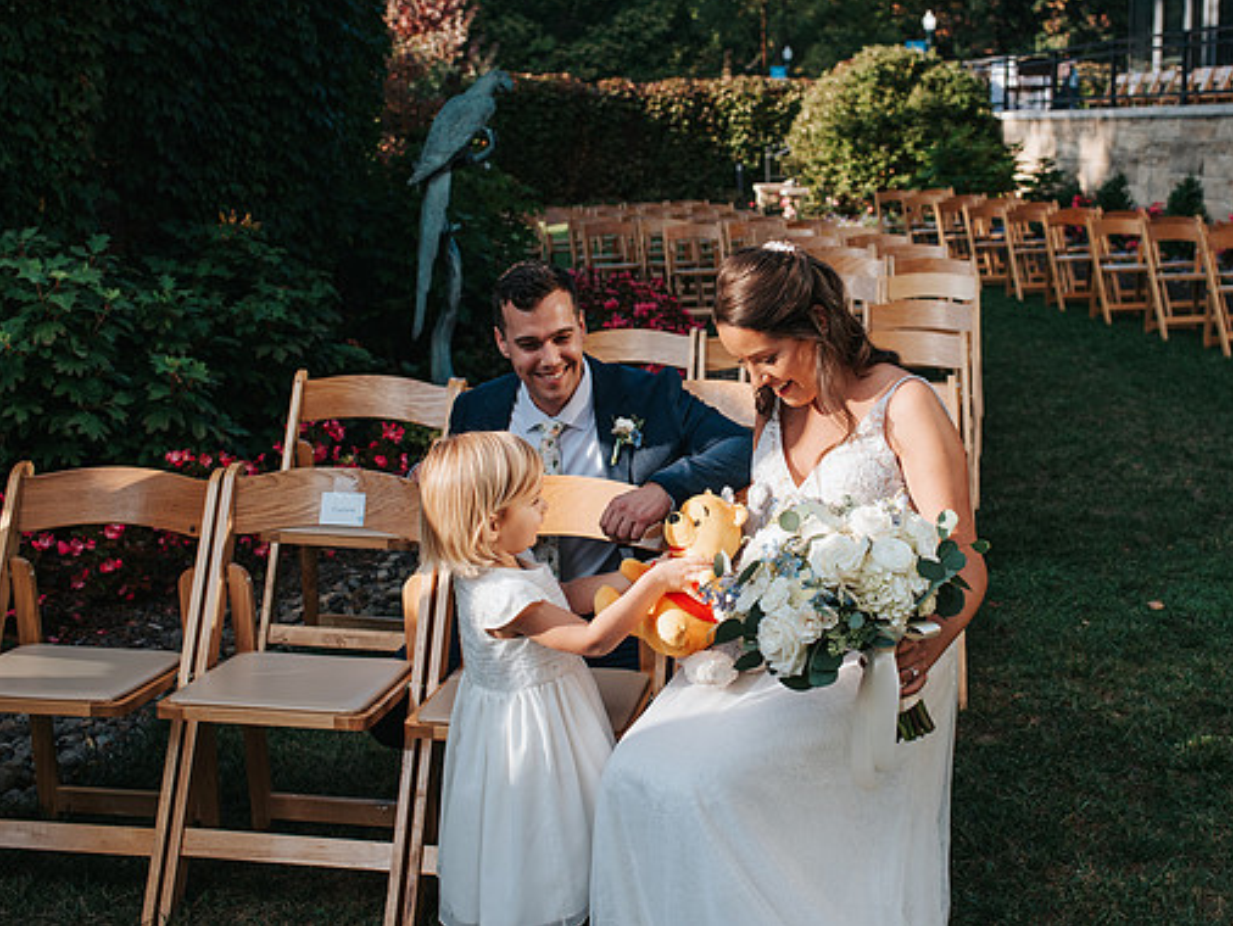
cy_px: 409
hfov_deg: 43.7
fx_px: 1532
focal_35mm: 43
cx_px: 712
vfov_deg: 33.6
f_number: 4
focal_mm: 35
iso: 500
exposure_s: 1/1250
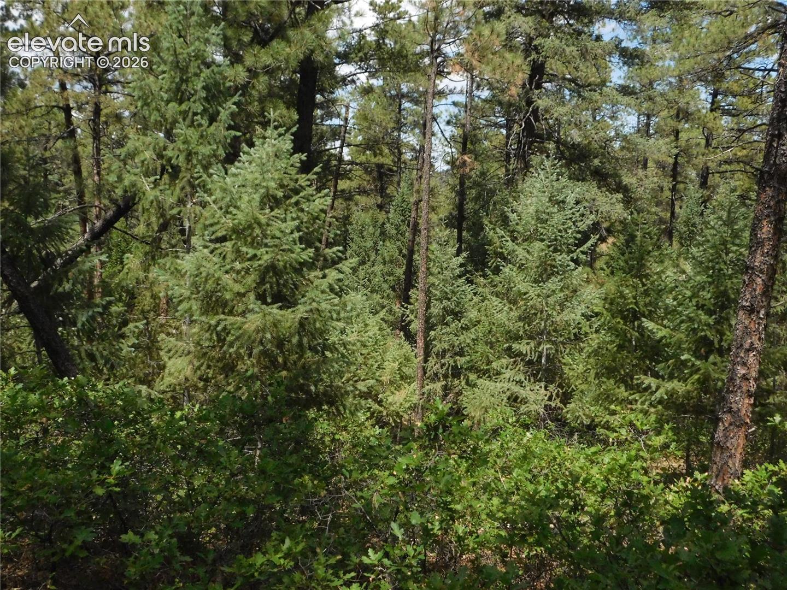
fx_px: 818
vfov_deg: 39.7
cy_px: 295
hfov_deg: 51.4
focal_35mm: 36
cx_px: 394
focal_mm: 6.3
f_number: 7
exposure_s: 1/1500
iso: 800
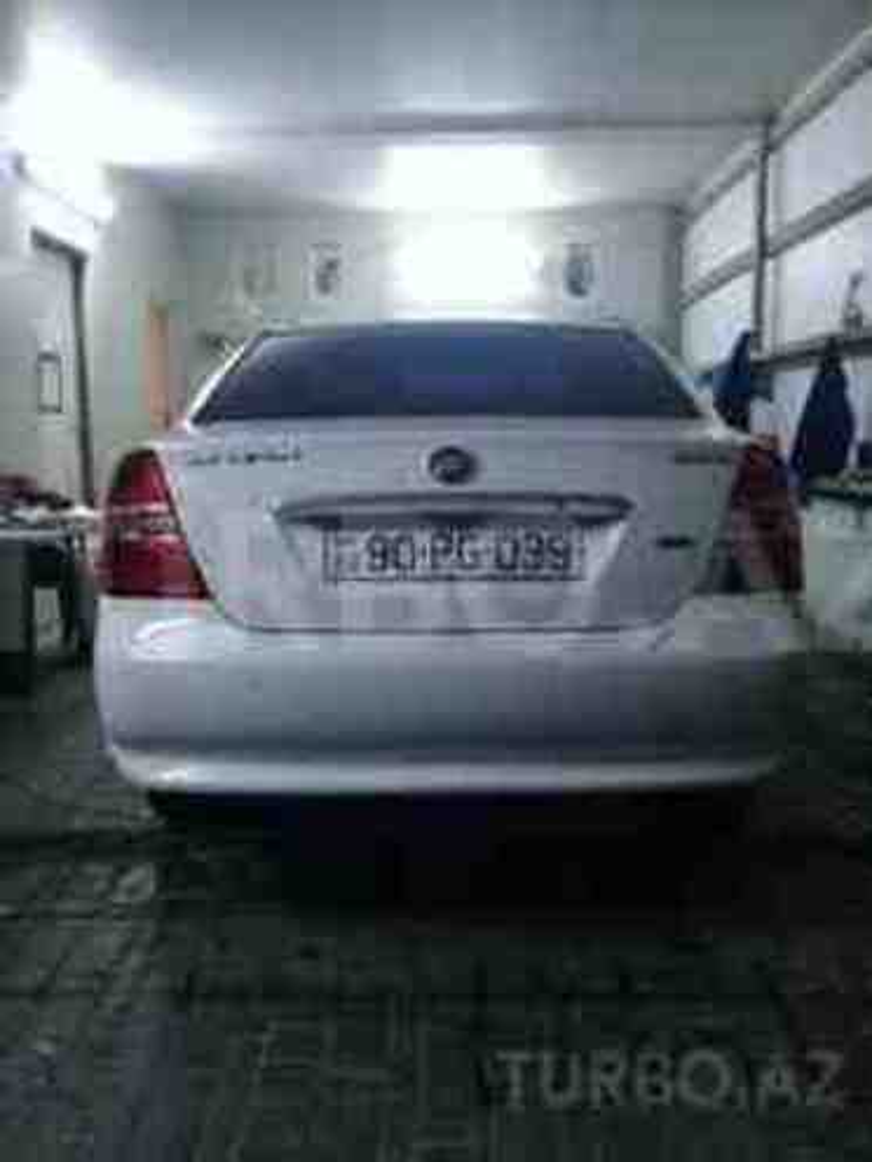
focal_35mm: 31
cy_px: 581
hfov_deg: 45.4
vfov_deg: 58.4
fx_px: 1041
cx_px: 436
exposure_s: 1/17
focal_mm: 3.3
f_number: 2.2
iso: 200
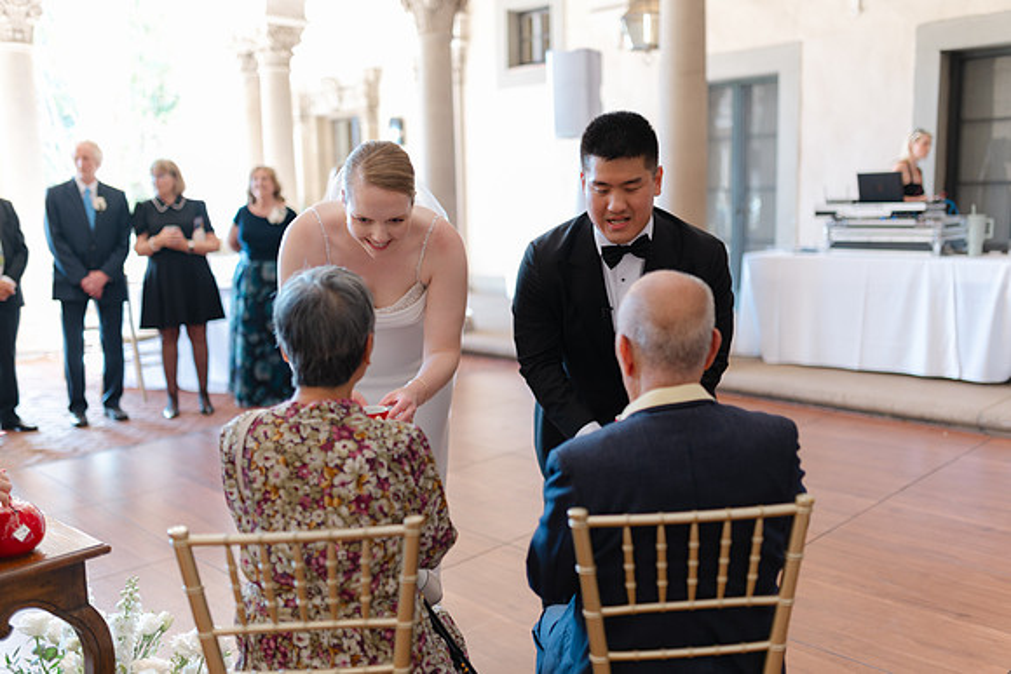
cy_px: 337
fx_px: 983
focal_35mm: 35
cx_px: 506
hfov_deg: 54.4
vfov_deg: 37.9
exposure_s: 1/60
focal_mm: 35
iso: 125
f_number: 1.4
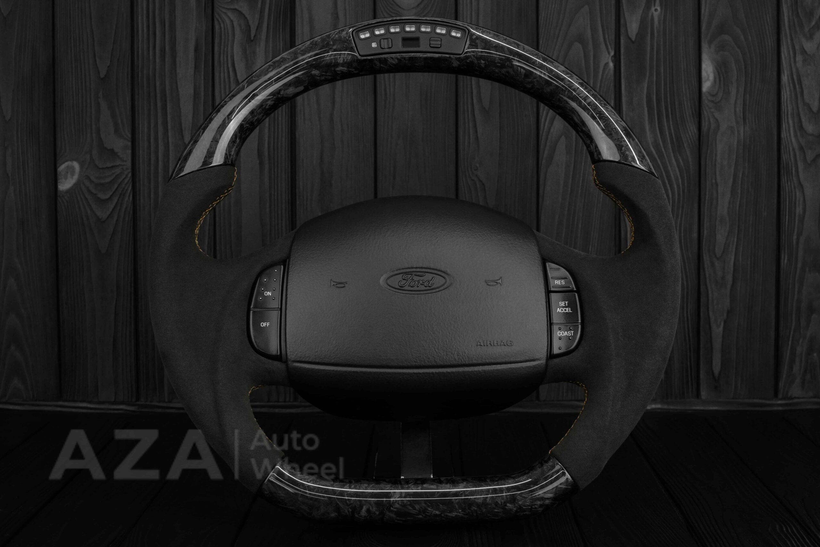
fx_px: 1196
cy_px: 274
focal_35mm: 52
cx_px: 410
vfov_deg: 25.8
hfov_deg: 37.8
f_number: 6.3
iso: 500
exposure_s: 1/125
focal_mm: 35
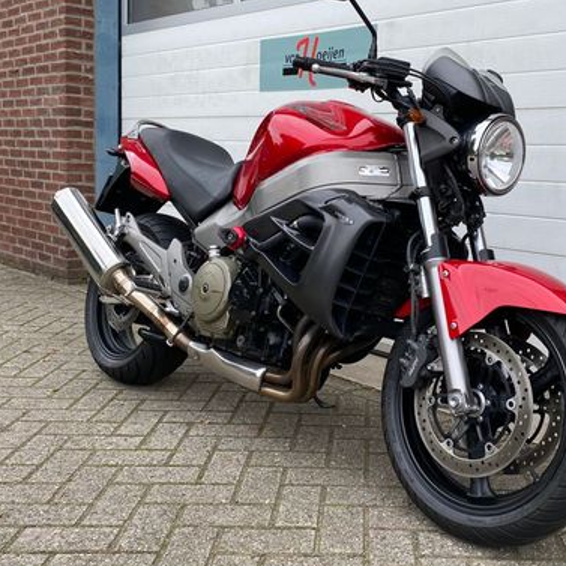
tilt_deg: -7.3
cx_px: 378
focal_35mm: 39
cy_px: 251
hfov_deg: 42.3
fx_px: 721
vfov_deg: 42.8
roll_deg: -2.8
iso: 32
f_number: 1.8
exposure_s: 1/757
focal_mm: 4.25
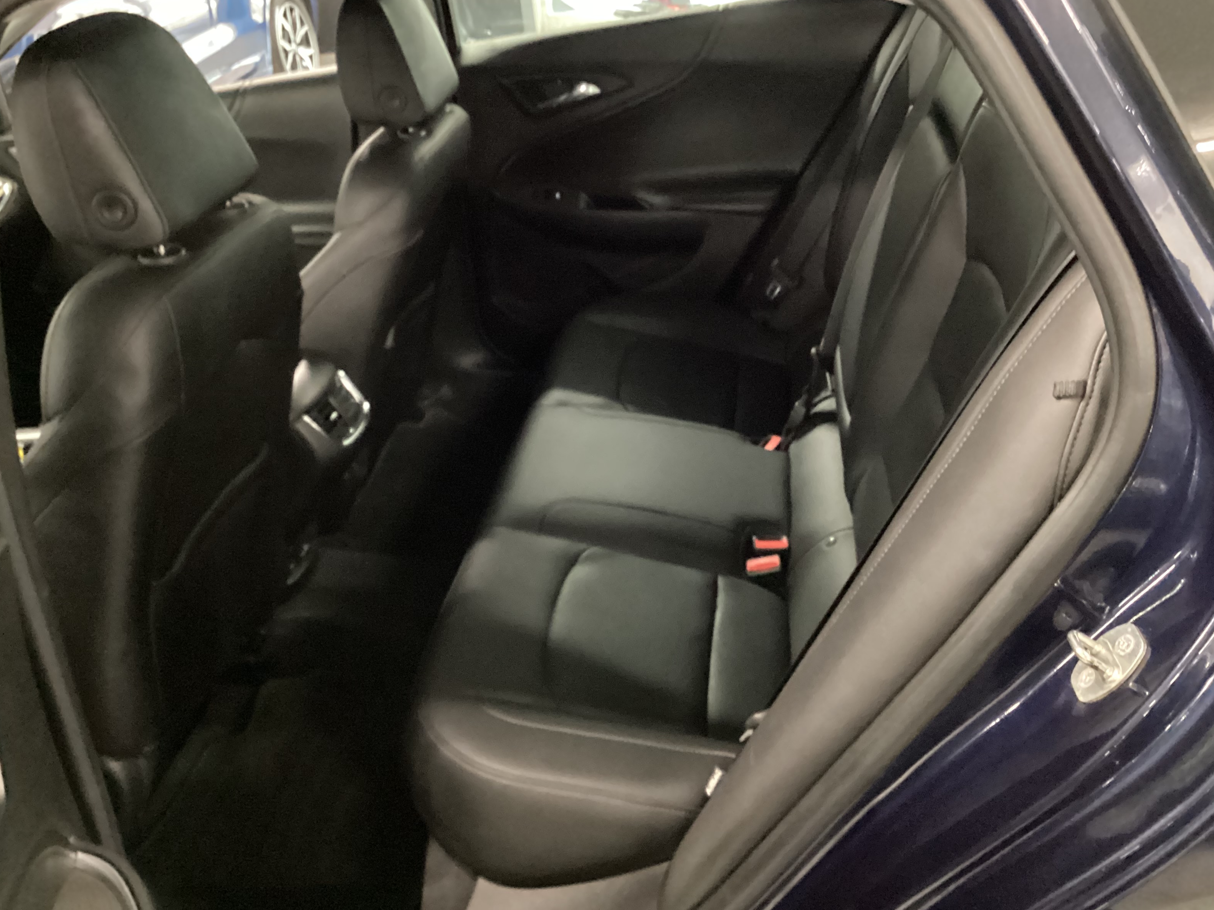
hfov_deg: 56.8
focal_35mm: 32
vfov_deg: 44.2
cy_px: 448
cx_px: 597
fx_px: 1122
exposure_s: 1/15
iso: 800
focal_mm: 3.3
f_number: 2.4
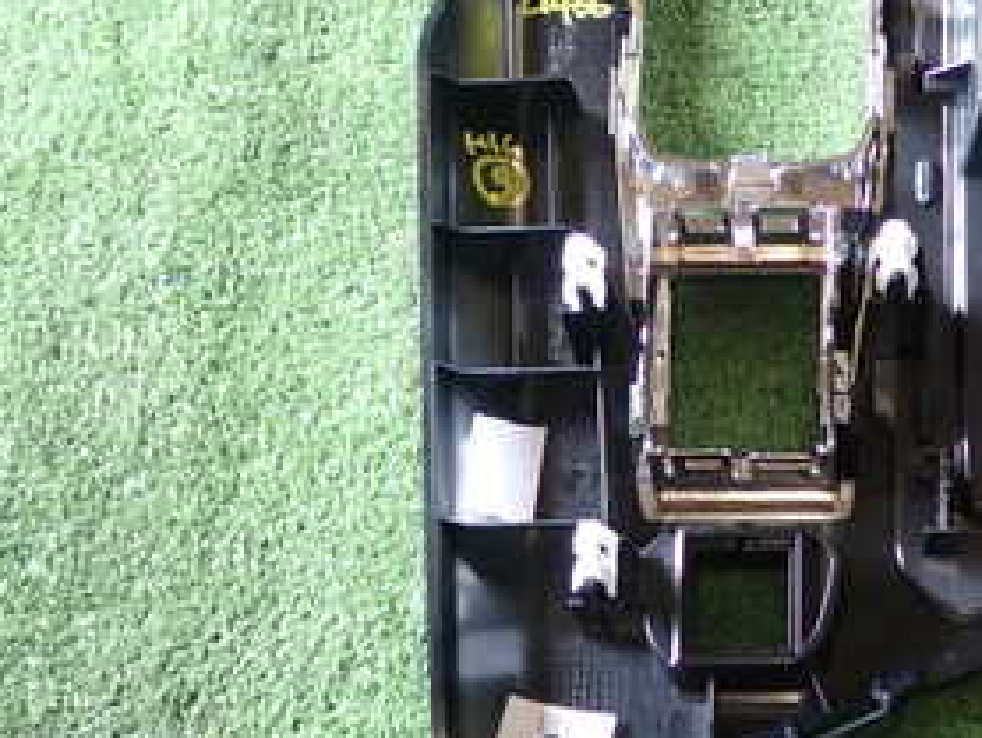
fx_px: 1959
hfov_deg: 27.5
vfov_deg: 21.2
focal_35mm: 69
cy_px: 222
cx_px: 812
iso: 200
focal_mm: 5.79
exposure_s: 1/40
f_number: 2.4
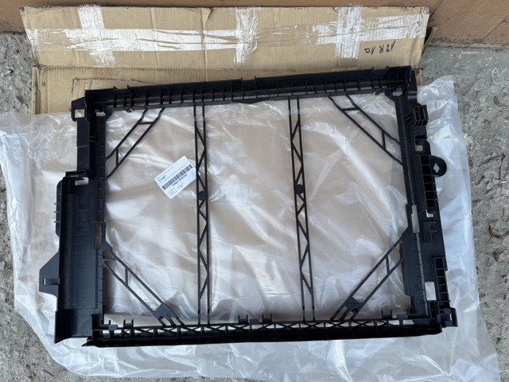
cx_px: 254
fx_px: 353
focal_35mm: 24
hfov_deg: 71.6
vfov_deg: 56.8
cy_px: 191
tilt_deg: -84.7
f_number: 1.78
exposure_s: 1/230
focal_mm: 6.76
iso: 64
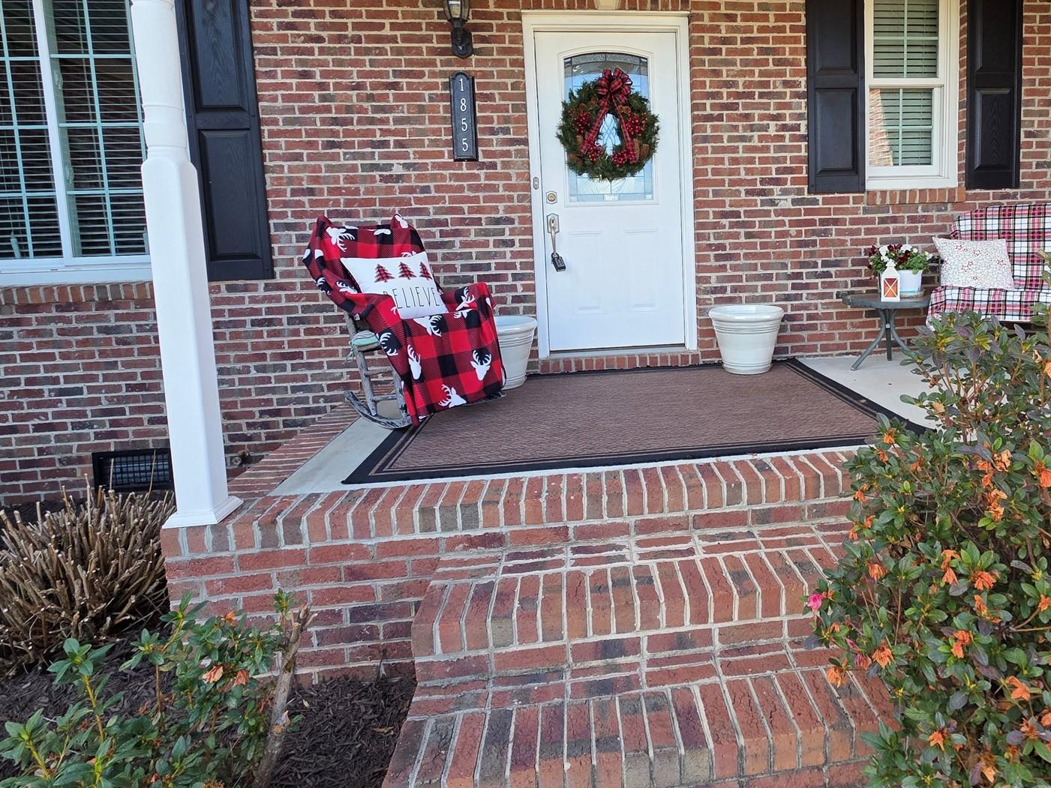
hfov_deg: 83.3
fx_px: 577
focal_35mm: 19
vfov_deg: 67.6
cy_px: 292
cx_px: 647
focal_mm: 2.2
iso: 100
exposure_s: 1/719
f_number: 1.9
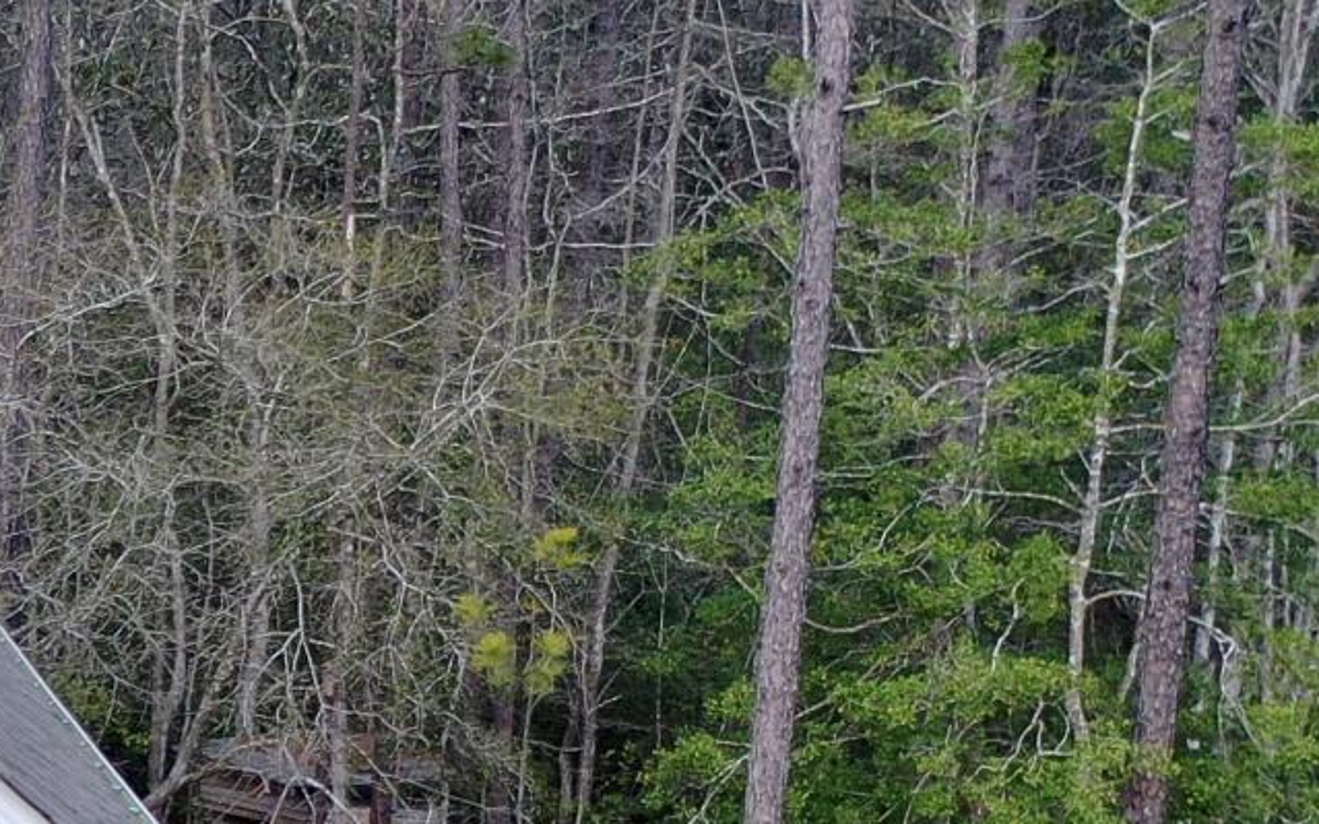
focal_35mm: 134
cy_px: 1534
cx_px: -1111
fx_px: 4816
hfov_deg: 13.8
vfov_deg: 9.3
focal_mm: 10.26
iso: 100
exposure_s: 1/30
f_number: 2.8
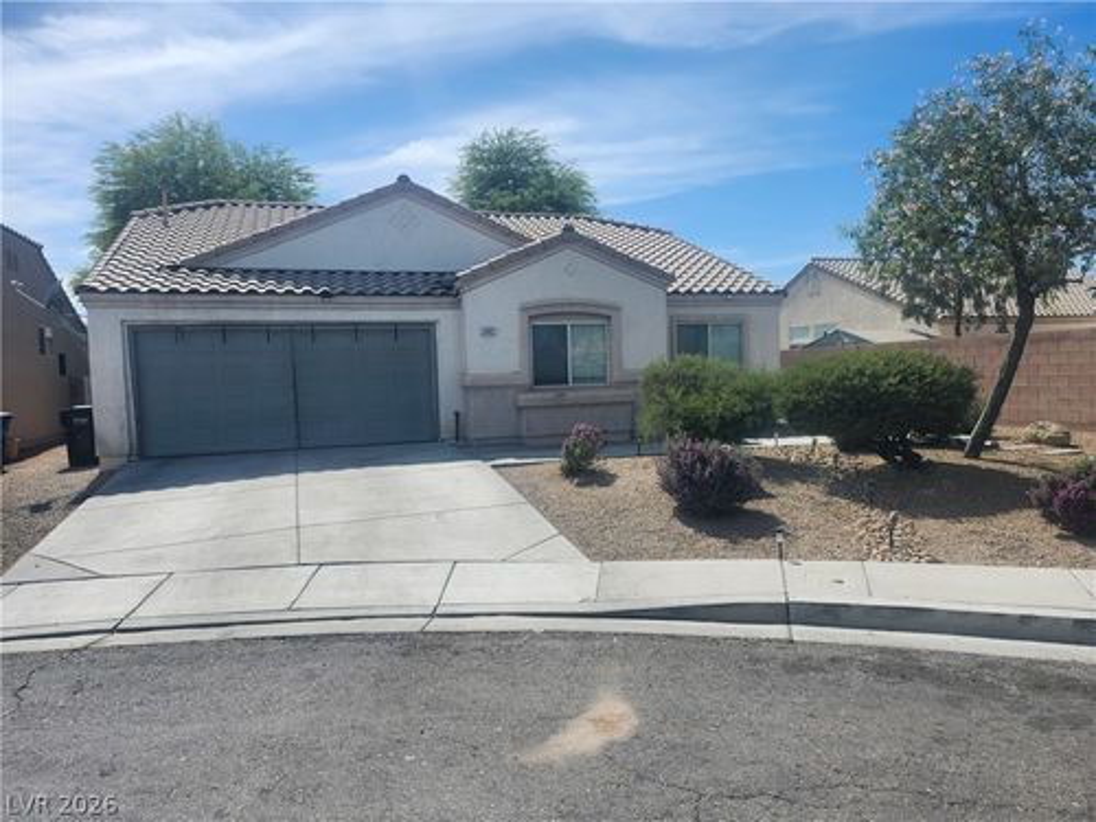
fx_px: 728
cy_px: 411
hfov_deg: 73.9
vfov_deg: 58.9
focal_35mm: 23
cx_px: 548
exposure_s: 1/2077
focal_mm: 5.54
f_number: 1.8
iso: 25
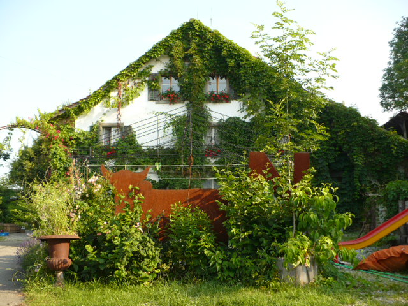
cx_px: 204
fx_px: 436
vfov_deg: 38.7
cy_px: 153
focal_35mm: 37
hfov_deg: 50.1
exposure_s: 1/320
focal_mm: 6.1
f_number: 2.8
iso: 100
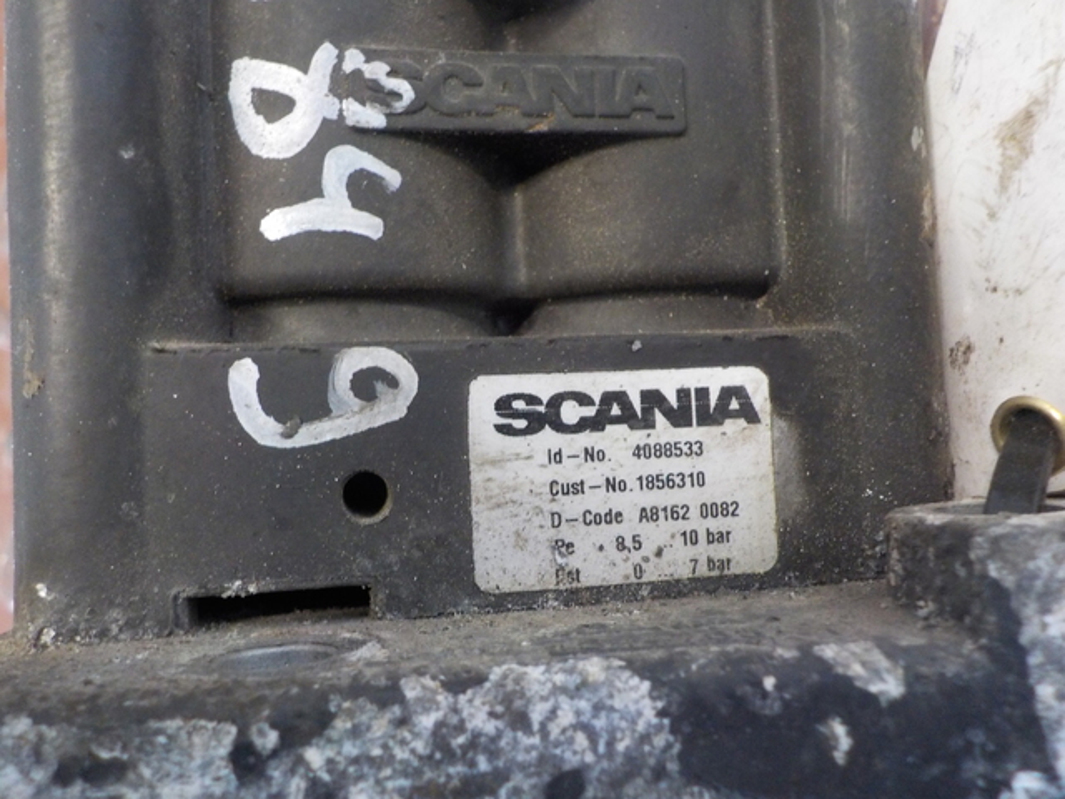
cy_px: 400
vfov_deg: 46.8
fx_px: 923
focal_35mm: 30
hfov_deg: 60.0
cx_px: 532
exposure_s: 1/25
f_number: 3.3
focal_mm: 4.1
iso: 400
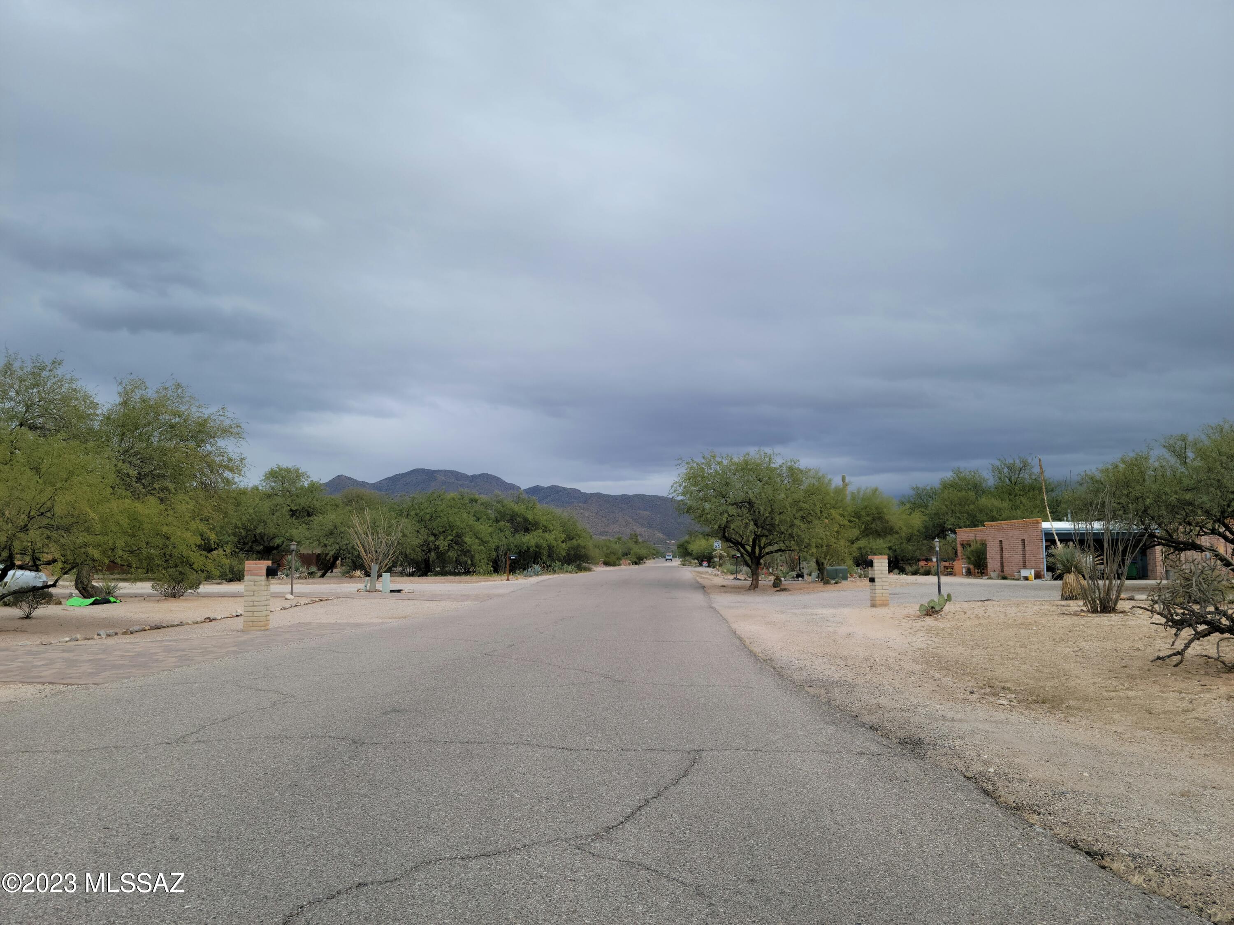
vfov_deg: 49.7
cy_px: 462
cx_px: 617
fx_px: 998
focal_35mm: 28
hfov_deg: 63.5
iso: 25
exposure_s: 1/625
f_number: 2
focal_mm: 5.9
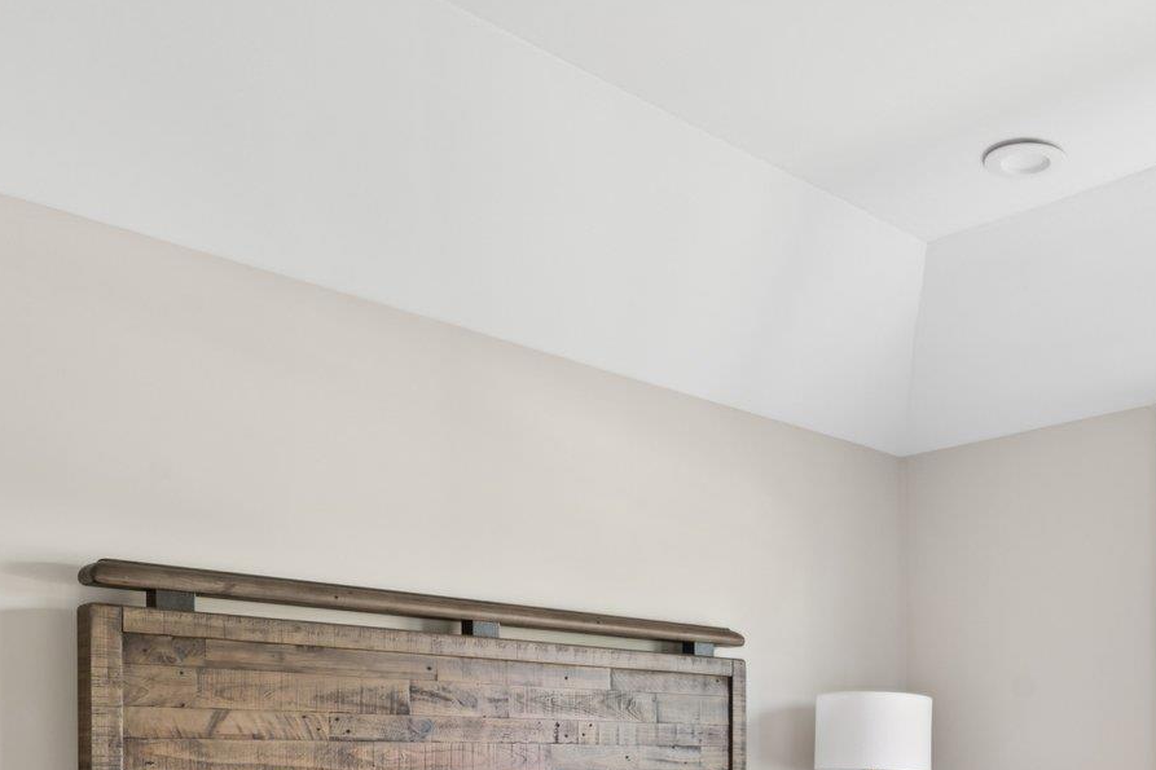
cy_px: 776
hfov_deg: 46.7
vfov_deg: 31.5
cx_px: 937
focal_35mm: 39
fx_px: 1252
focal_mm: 17
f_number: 8
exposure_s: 1/3.33
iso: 125
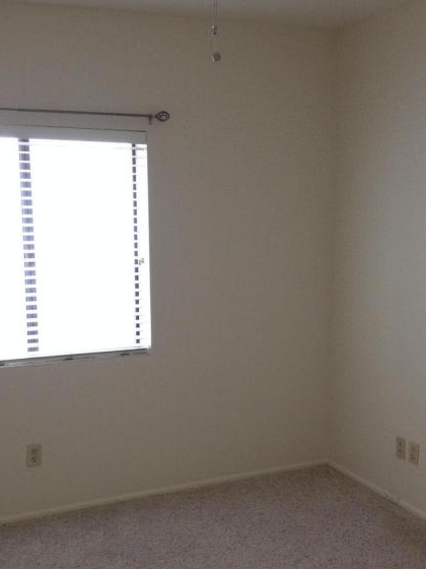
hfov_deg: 30.3
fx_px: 788
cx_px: 222
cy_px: 323
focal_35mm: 48
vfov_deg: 39.6
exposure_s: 1/20
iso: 200
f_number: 2.4
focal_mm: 4.28
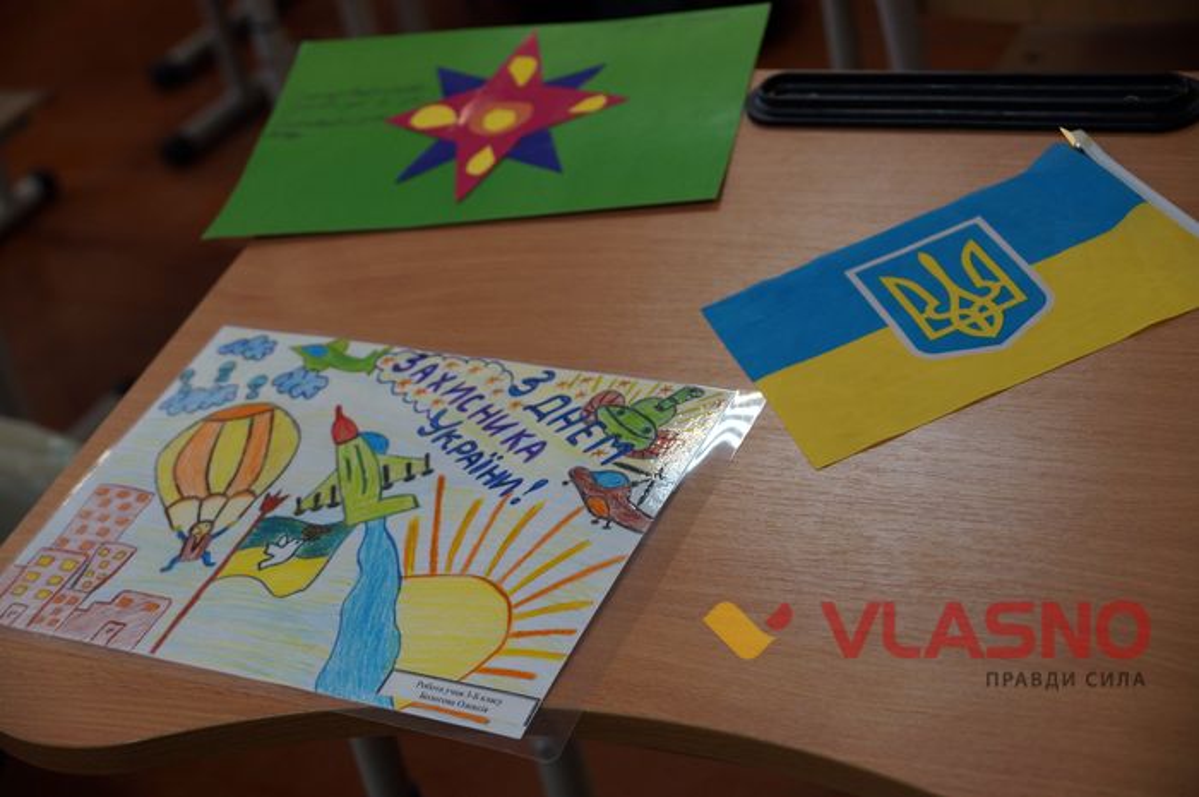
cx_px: 600
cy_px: 398
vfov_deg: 20.1
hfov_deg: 29.9
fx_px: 2245
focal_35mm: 68
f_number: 4.5
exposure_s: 1/80
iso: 400
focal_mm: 45
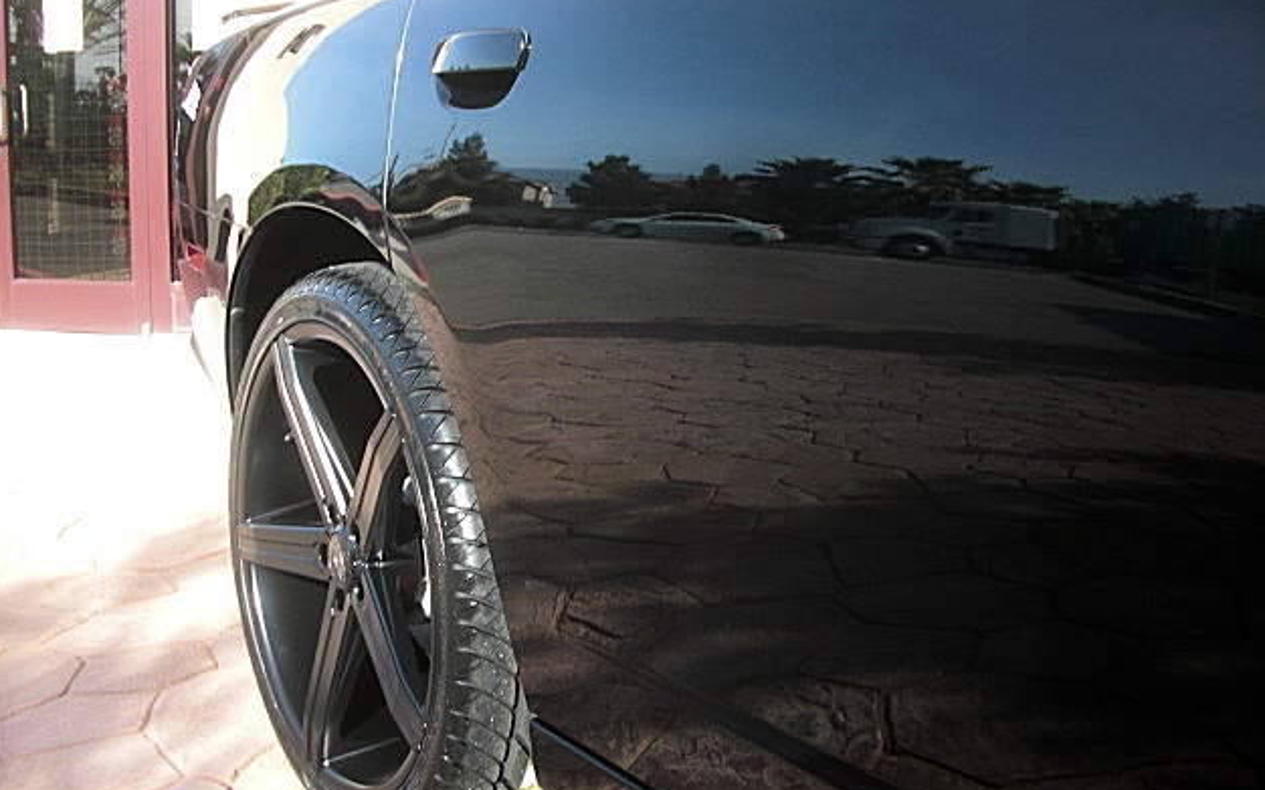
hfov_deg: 50.4
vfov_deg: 32.7
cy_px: 317
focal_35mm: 39
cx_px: 639
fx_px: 1344
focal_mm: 6.3
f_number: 2.8
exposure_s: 1/160
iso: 50
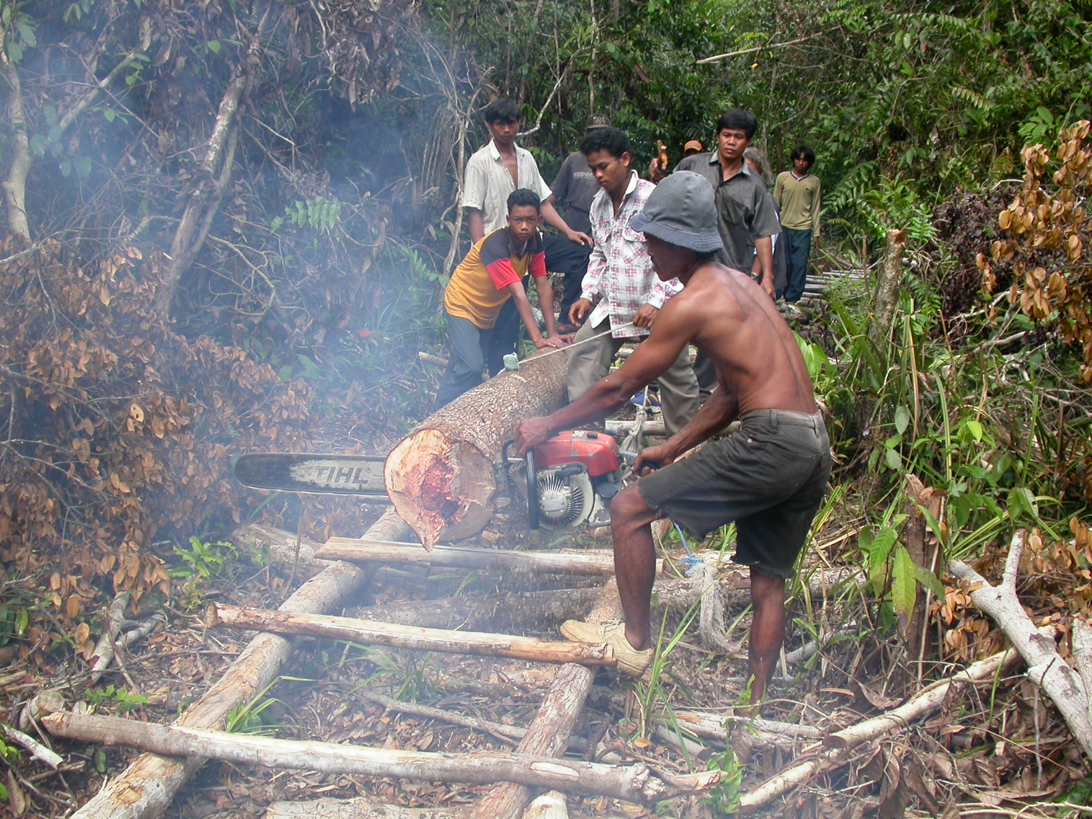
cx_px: 546
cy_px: 410
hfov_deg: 49.0
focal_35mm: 38
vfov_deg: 37.7
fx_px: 1199
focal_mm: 7.85
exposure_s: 1/143
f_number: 4.7
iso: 100
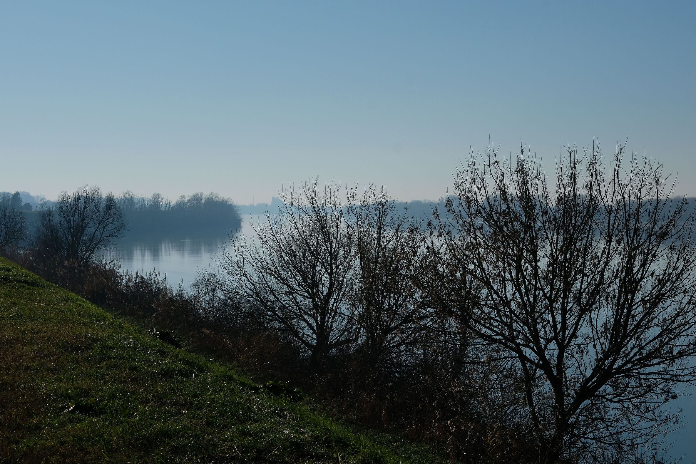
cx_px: 352
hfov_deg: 26.6
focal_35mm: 76
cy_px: 232
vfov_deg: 17.9
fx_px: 1469
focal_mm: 50
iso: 400
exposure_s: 1/2000
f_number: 10
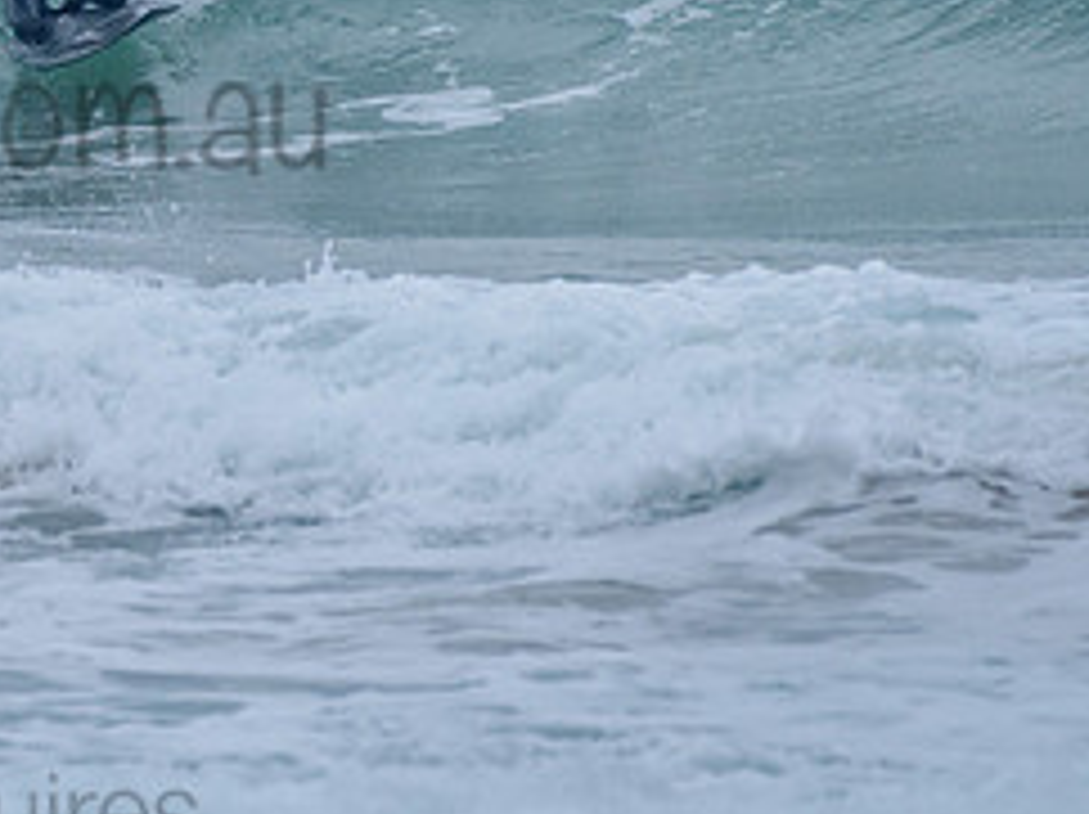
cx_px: -145
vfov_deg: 1.0
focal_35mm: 1415
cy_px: -129
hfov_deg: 1.4
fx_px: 44471
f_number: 5.6
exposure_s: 1/2000
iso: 1100
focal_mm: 500
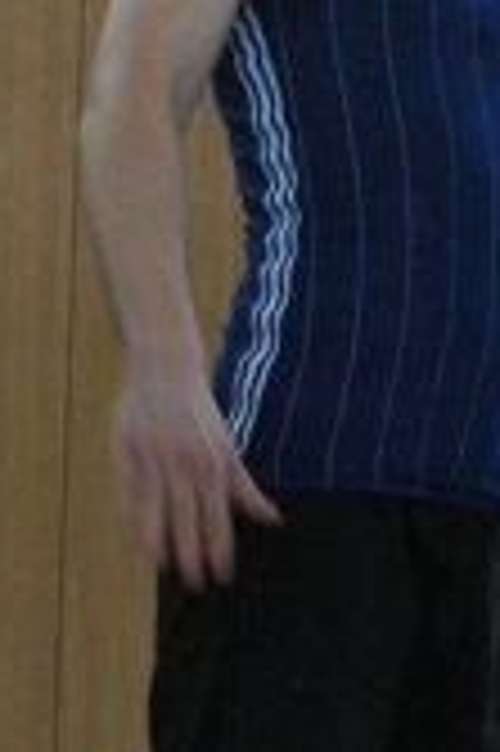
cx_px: 324
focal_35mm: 317
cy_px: 455
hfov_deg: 4.3
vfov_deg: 6.5
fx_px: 6616
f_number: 8
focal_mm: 55
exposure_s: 1/80
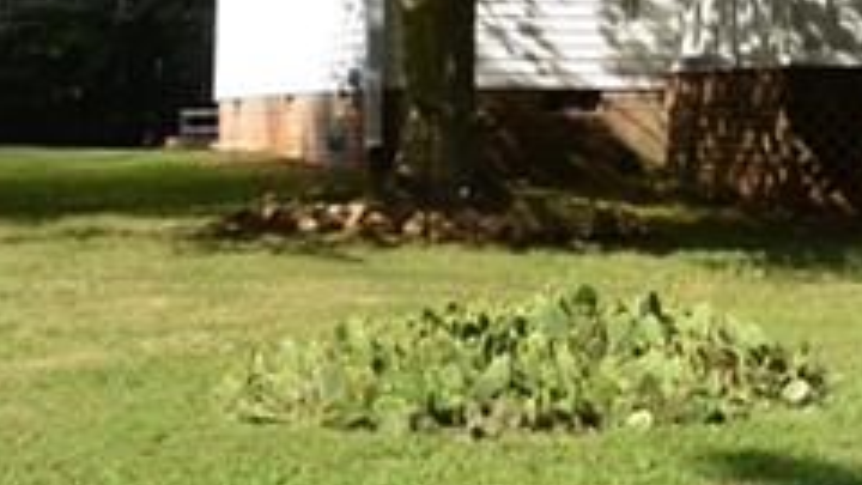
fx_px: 3063
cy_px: -216
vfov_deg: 8.9
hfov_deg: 15.1
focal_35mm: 134
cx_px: 1196
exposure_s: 1/200
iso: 100
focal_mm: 20
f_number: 7.1
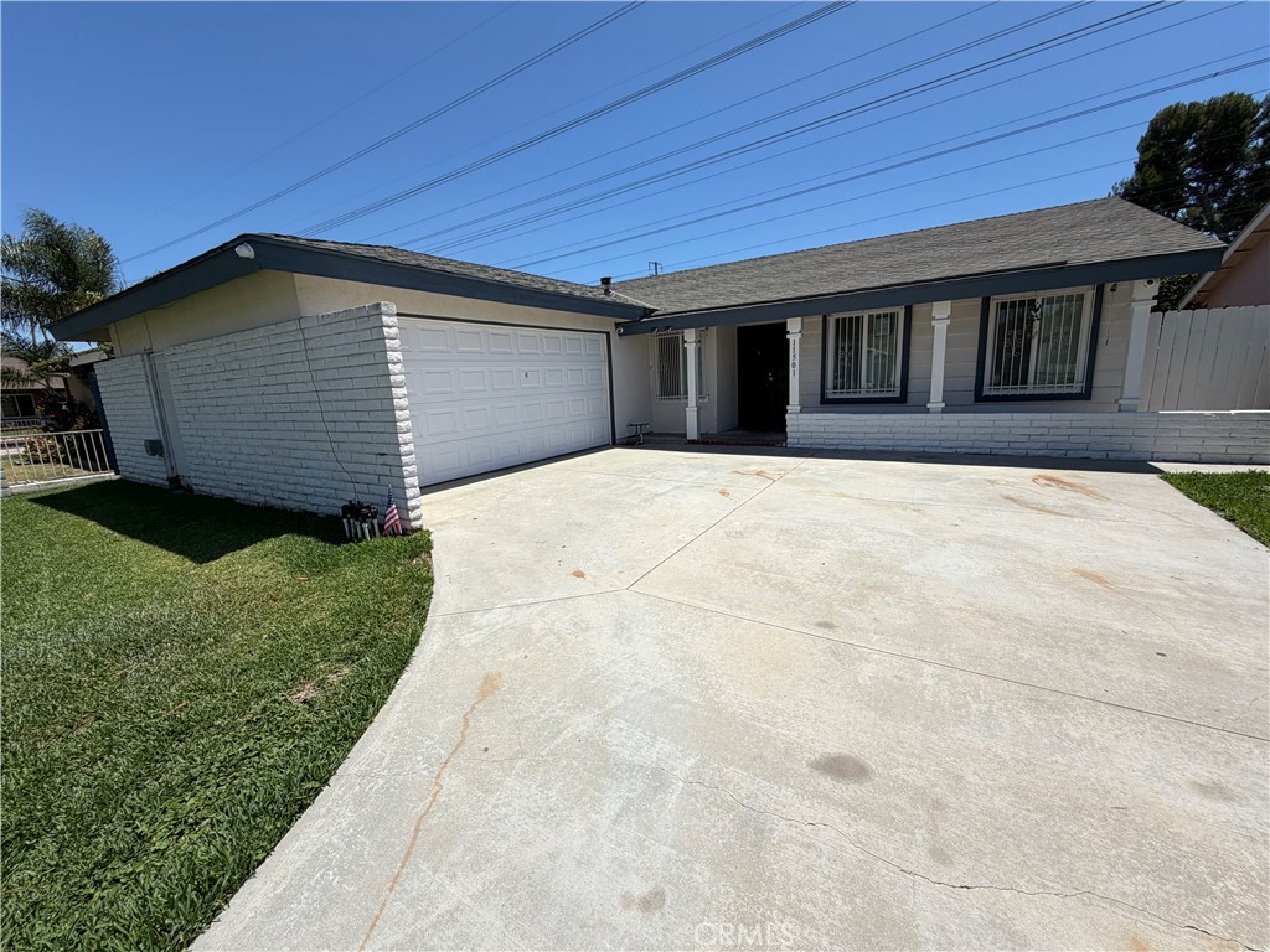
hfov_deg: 102.1
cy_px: 476
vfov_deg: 85.7
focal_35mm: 14
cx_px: 635
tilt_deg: -10.5
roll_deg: +3.5
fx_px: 514
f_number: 2.2
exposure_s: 1/1431
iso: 20
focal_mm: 2.22
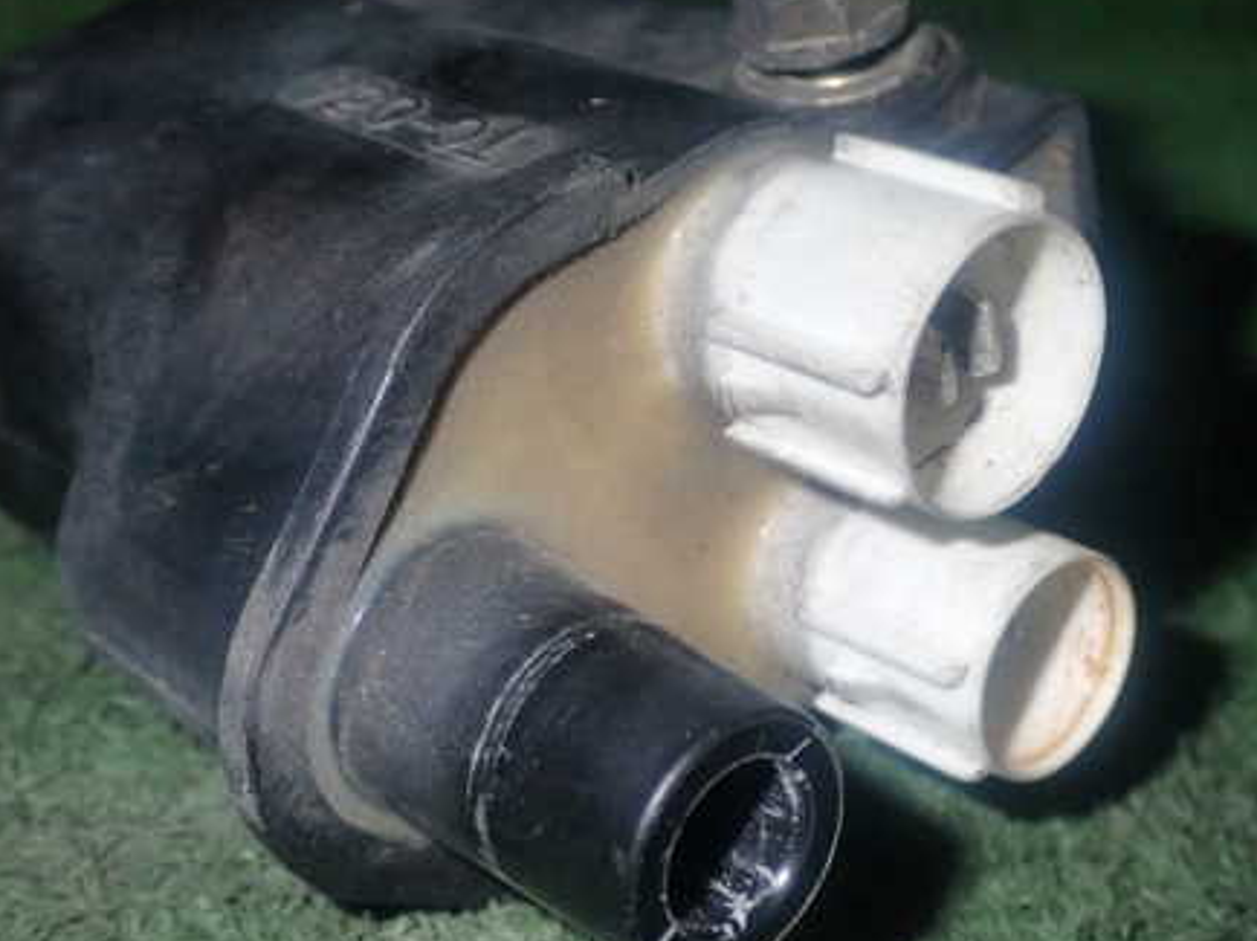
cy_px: 426
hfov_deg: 29.8
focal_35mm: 65
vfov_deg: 22.6
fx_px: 2359
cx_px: 559
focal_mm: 8.4
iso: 200
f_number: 9
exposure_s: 1/50
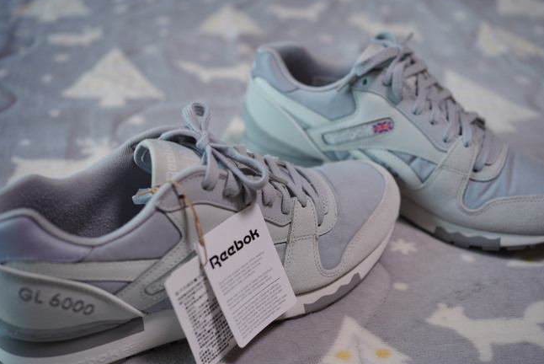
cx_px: 287
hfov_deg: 49.5
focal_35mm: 39
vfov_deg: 34.3
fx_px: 590
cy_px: 182
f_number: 2.8
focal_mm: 35
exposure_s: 1/40
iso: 160
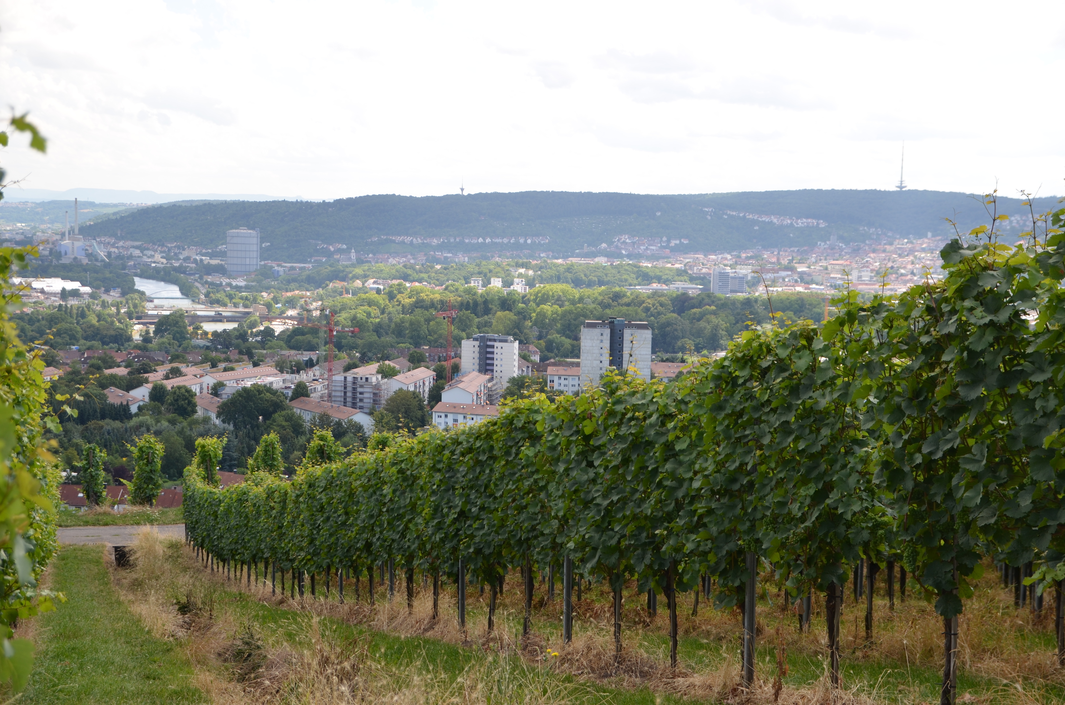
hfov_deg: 35.1
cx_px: 532
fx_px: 1683
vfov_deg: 23.7
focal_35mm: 57
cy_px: 352
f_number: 5.6
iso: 100
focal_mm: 38
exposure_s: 1/250
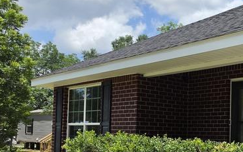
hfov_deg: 34.2
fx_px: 351
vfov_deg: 24.1
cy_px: 118
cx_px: 252
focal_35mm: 53
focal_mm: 6.5
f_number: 1.4
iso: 64
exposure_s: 1/7058
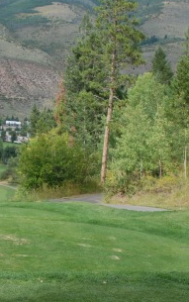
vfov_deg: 26.7
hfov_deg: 16.4
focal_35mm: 77
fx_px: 634
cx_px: -26
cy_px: 185
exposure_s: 1/125
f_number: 5.6
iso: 100
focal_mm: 24
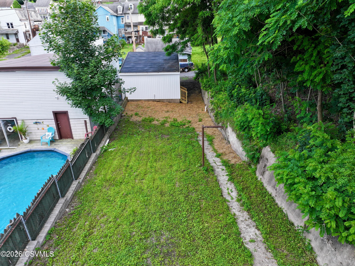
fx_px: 246
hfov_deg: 71.6
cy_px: 133
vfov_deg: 56.8
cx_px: 178
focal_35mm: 24
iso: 140
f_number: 2.8
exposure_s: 1/200
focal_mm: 12.29
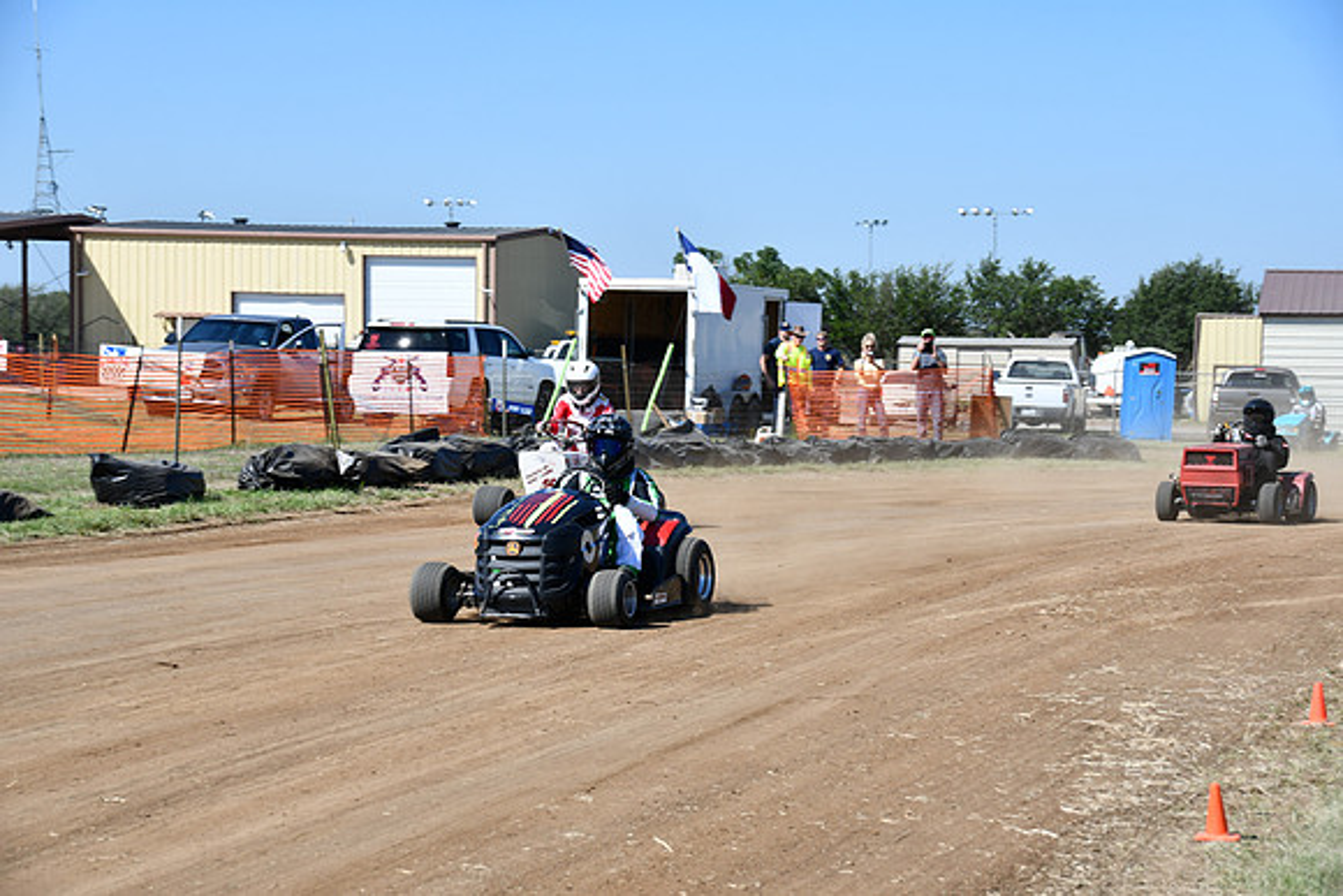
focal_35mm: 93
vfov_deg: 14.7
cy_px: 448
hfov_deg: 21.9
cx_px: 672
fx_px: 3470
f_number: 8
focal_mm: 62
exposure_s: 1/250
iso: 100
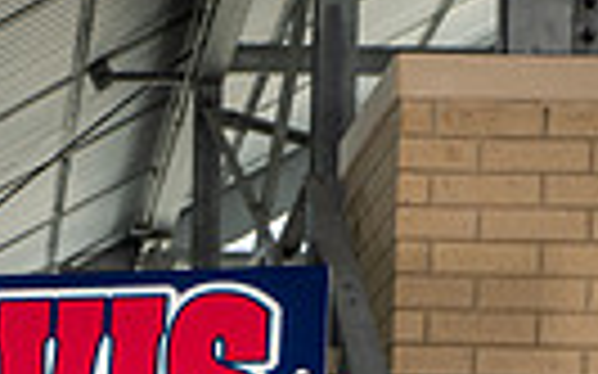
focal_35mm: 166
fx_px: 2704
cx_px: 18
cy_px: 910
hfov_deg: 12.5
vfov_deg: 7.4
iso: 200
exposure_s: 1/320
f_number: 7.1
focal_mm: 48
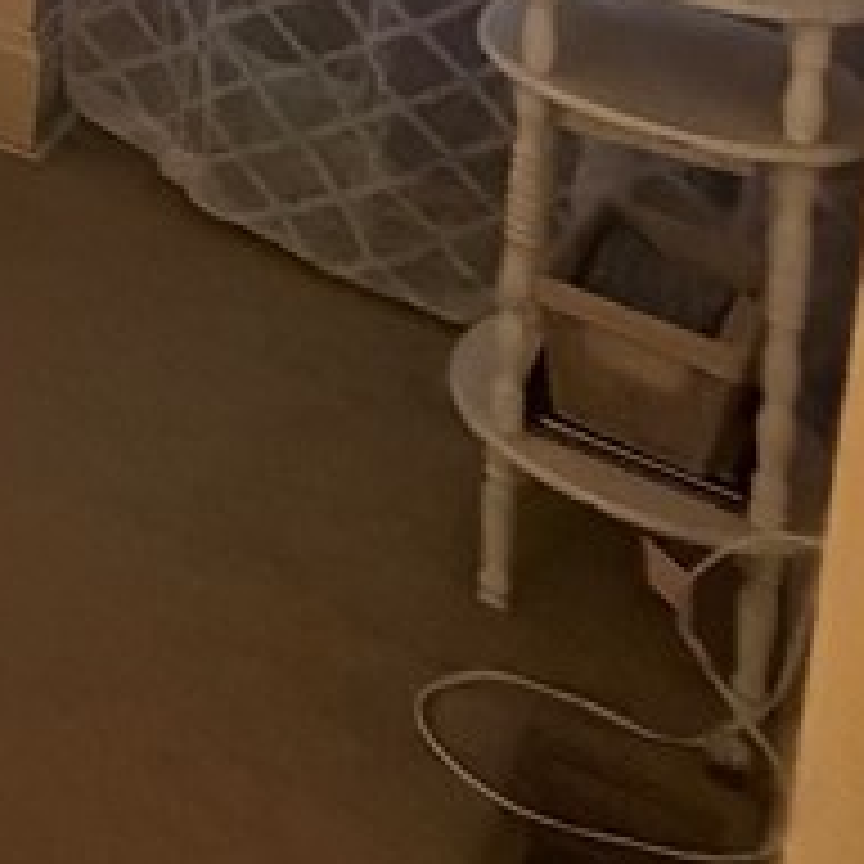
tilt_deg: -5.0
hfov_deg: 15.6
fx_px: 1864
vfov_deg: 19.3
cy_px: -711
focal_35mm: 66
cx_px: -1138
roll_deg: -0.5
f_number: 2.2
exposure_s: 1/60
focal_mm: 2.22
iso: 640
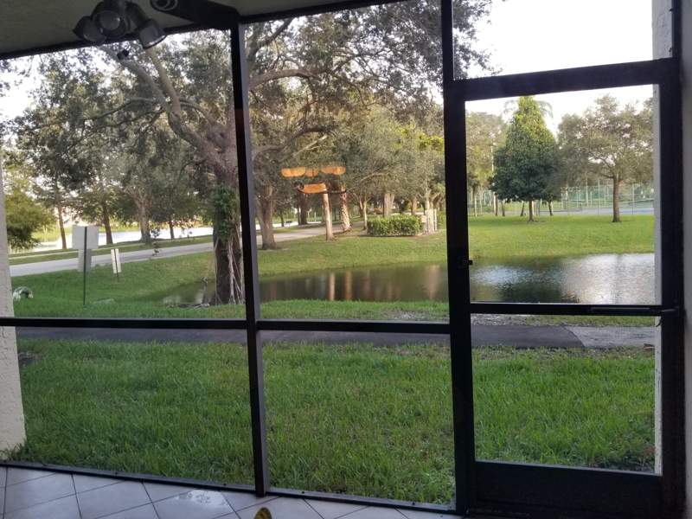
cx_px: 346
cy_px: 260
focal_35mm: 26
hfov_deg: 67.3
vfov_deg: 53.1
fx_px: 520
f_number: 1.7
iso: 80
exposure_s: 1/60
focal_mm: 4.25
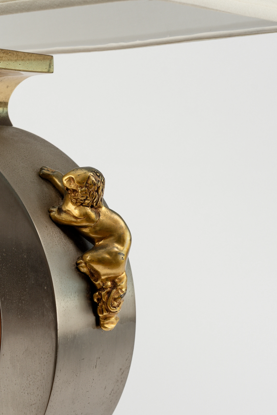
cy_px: 247
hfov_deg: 15.2
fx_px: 1039
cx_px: 139
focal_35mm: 90
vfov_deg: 22.6
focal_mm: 50
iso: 200
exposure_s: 1/250
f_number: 9
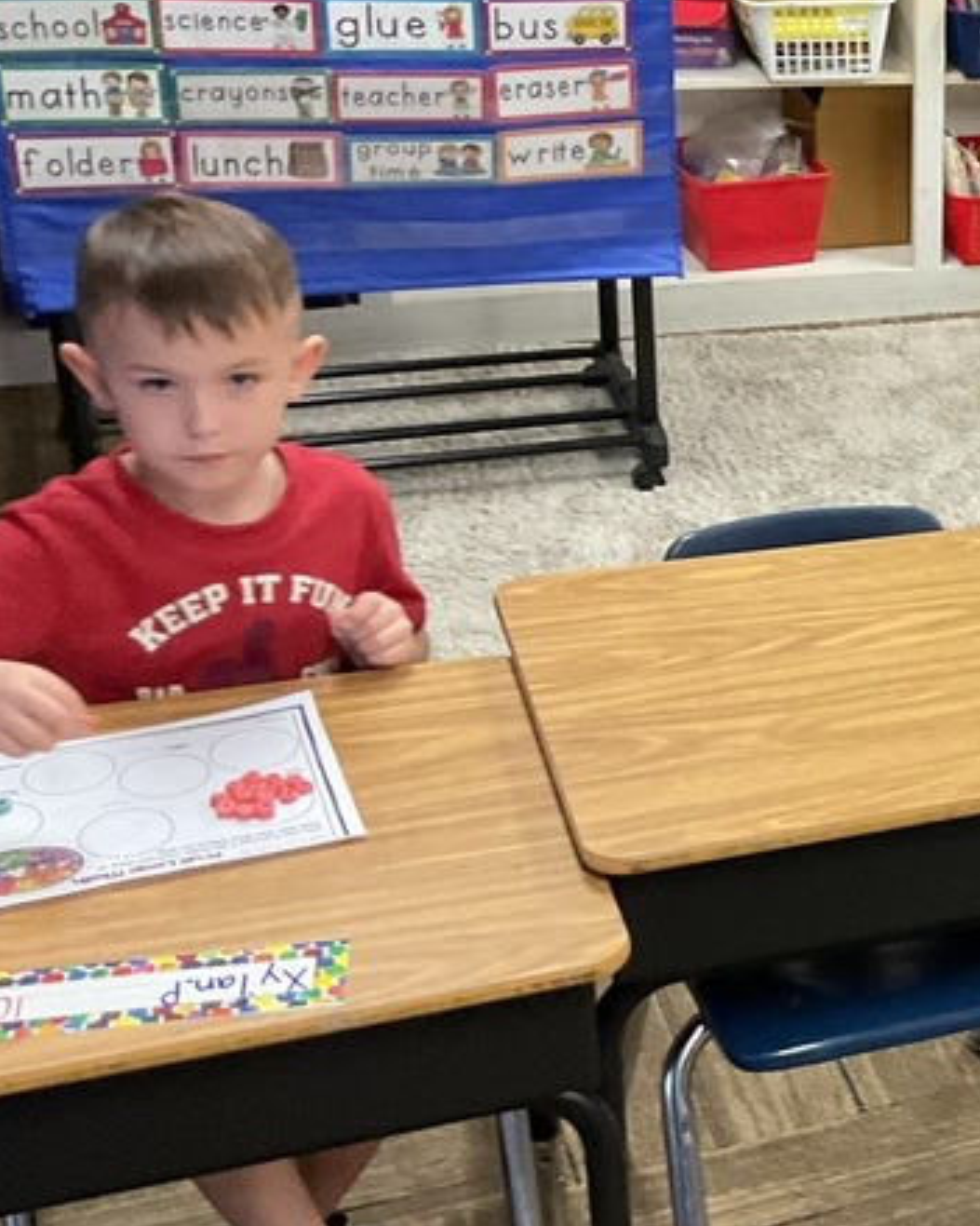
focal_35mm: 66
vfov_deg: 28.7
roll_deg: -7.4
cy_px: 584
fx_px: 2394
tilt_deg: -26.4
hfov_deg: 20.6
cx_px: 1360
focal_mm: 3
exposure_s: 1/60
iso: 200
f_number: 1.8
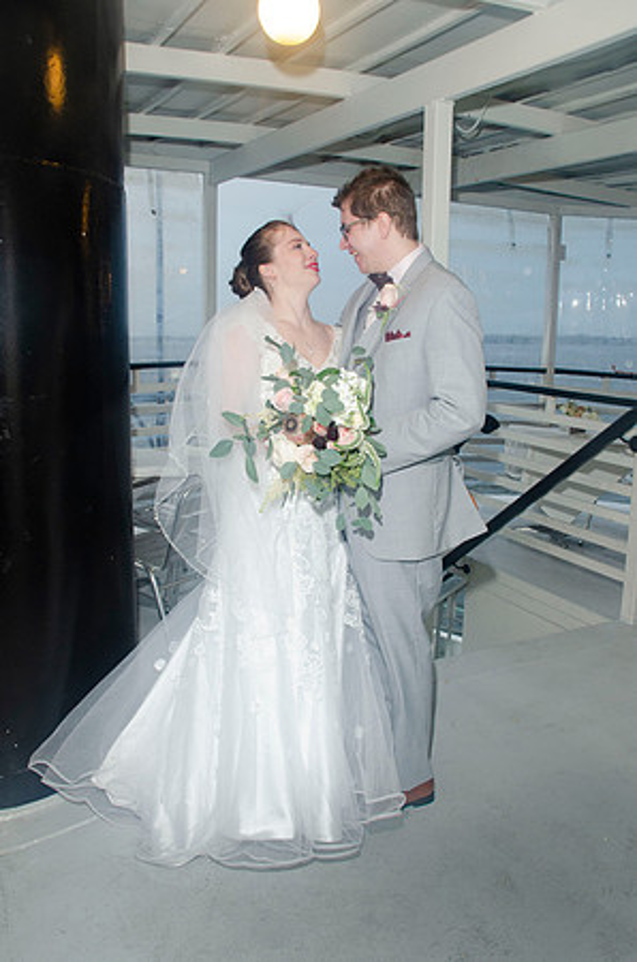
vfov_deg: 62.0
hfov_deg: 43.4
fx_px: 800
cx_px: 318
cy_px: 481
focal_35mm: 30
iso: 400
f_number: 5.6
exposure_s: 1/60
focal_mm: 20
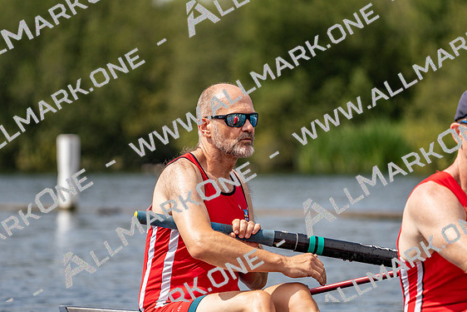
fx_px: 3685
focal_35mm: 284
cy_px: 159
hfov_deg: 7.3
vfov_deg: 4.8
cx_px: 232
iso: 250
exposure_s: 1/1600
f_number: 5.6
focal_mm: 275
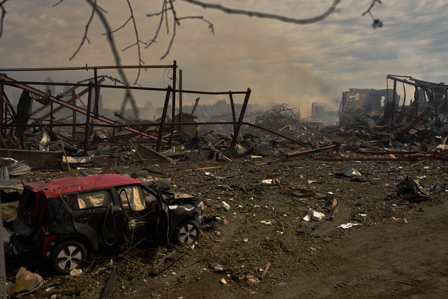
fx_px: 436
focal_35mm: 35
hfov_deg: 54.4
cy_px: 150
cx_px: 224
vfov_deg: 37.9
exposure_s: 1/3200
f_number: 4
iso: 100
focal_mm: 35
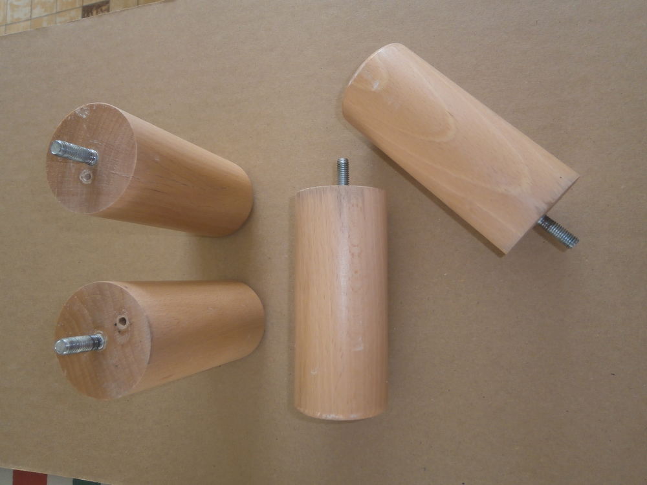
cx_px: 324
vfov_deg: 53.1
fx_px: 486
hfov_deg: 67.3
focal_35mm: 26
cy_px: 242
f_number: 2.8
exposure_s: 1/30
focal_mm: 4.7
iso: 80
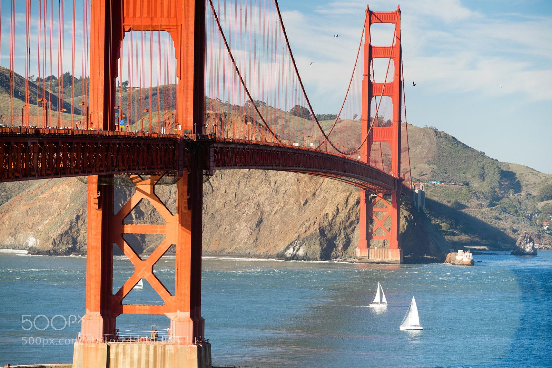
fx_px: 2161
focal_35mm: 141
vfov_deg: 9.7
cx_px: 276
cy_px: 184
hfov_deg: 14.6
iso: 80
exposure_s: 1/200
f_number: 4.5
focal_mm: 141
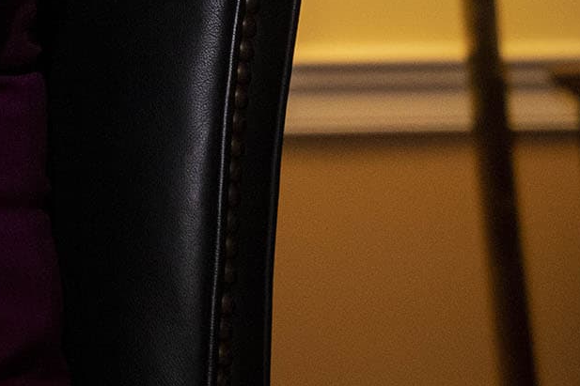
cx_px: -443
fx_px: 3720
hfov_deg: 8.6
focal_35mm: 231
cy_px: -273
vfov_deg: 5.9
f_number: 4.5
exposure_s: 1/200
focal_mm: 57
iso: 3200
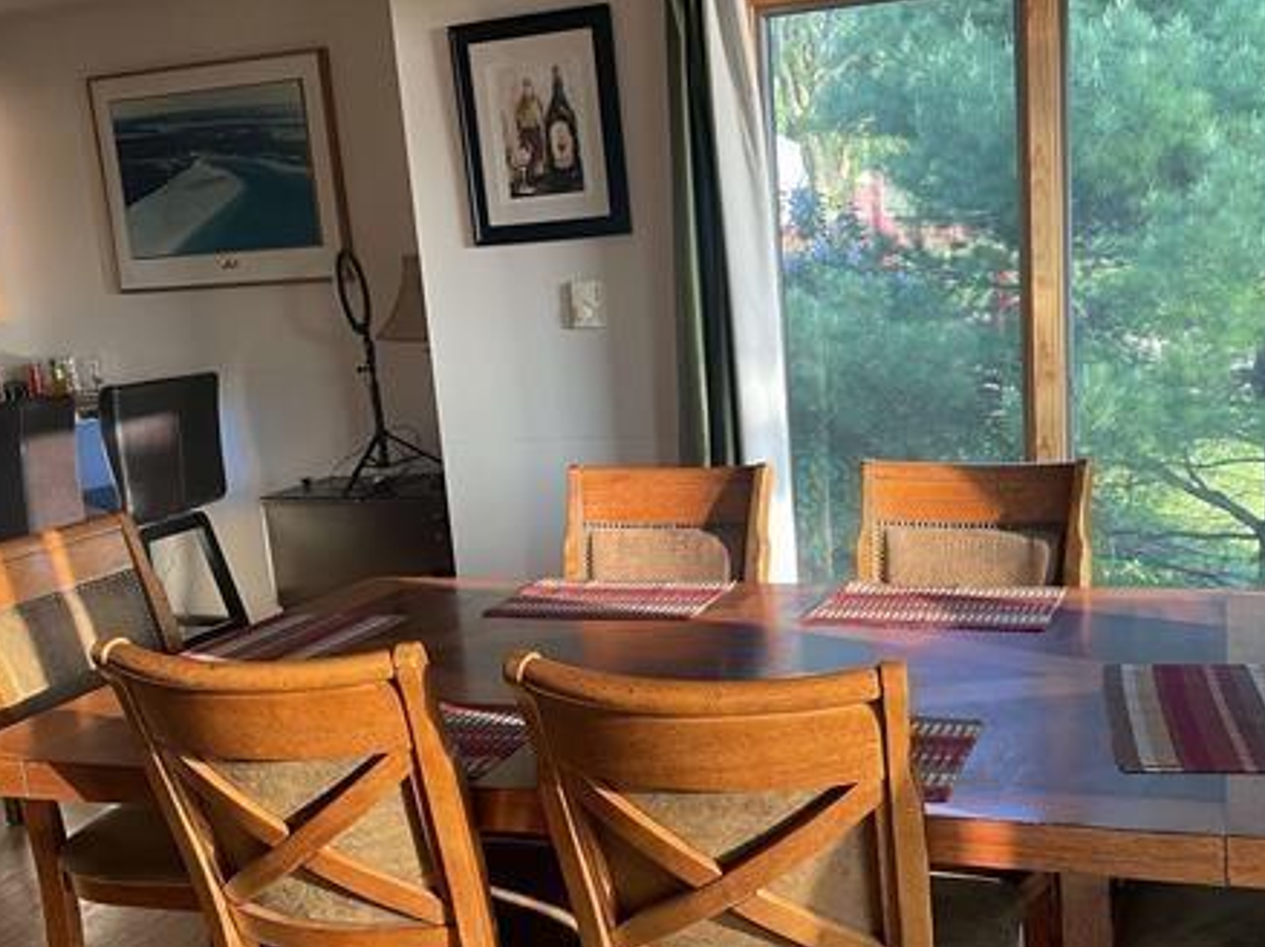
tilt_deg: -10.7
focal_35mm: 38
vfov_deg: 37.6
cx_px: 768
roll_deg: +3.3
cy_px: 549
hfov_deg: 48.7
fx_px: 1388
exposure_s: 1/73
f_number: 1.6
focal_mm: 4.2
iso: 125
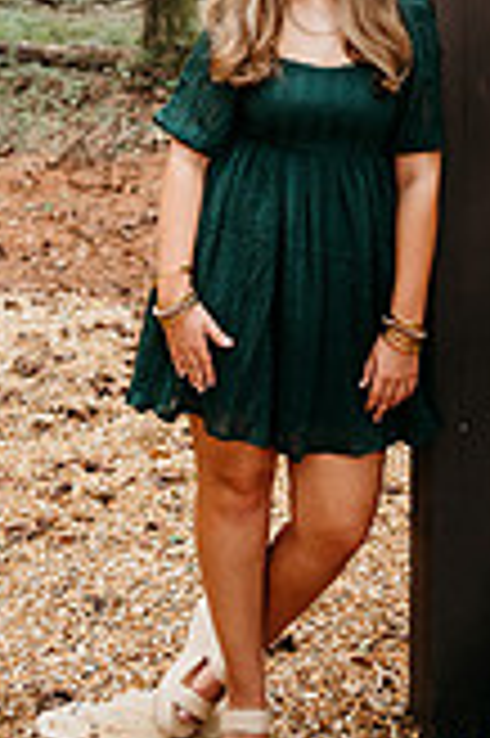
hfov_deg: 20.5
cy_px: -180
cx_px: 301
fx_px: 1350
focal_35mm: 66
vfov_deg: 26.6
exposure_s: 1/250
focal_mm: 24
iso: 640
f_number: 2.2
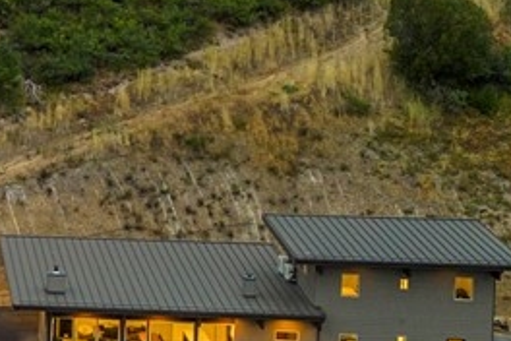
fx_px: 2143
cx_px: -397
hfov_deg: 12.5
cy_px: 83
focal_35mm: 151
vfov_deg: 9.1
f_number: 1.7
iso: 210
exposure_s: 1/15
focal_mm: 6.72
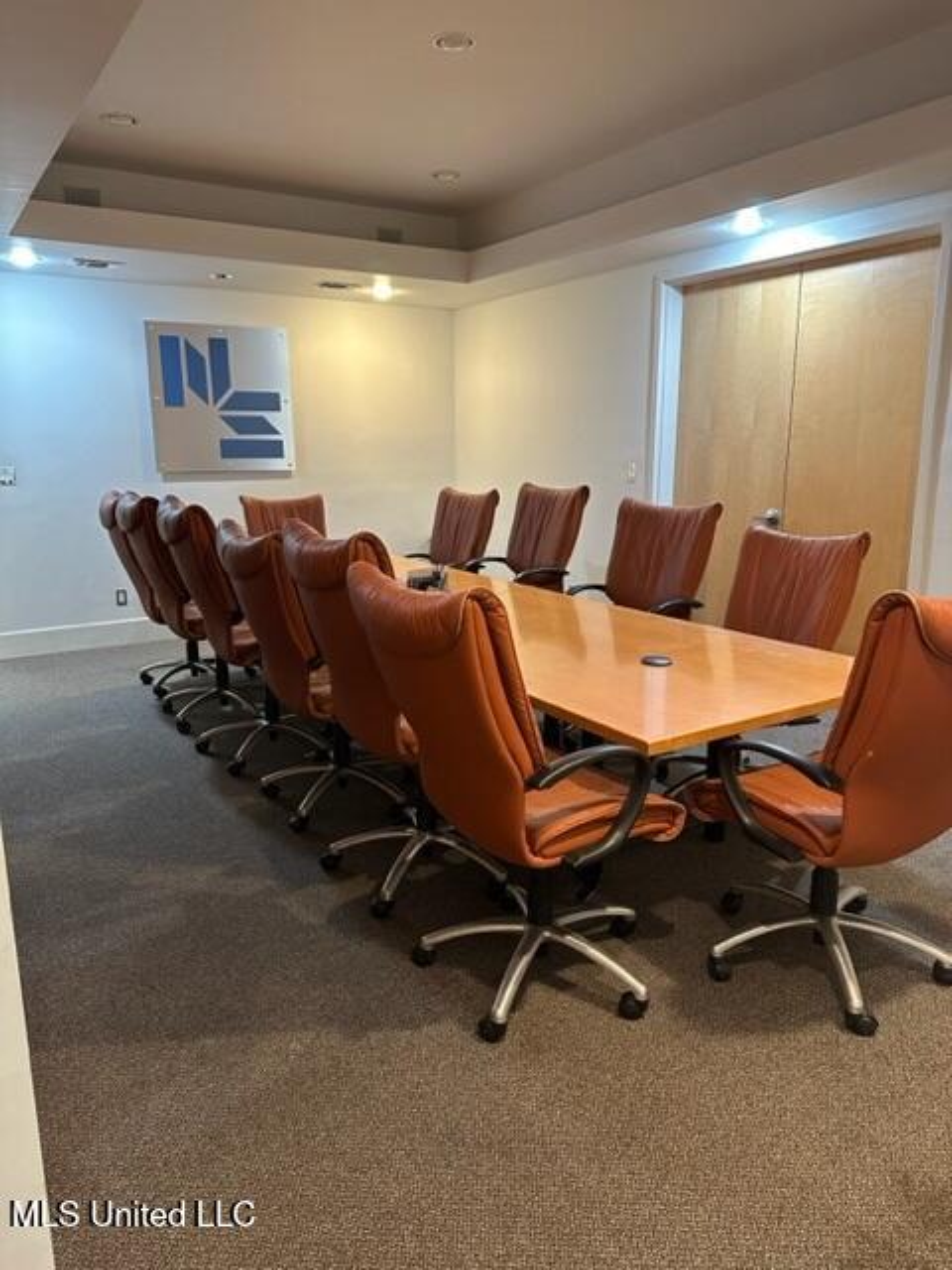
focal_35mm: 24
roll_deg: +0.8
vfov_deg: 71.6
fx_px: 880
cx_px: 476
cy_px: 635
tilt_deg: -12.3
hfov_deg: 56.8
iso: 320
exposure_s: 1/60
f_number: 1.78
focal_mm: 6.86
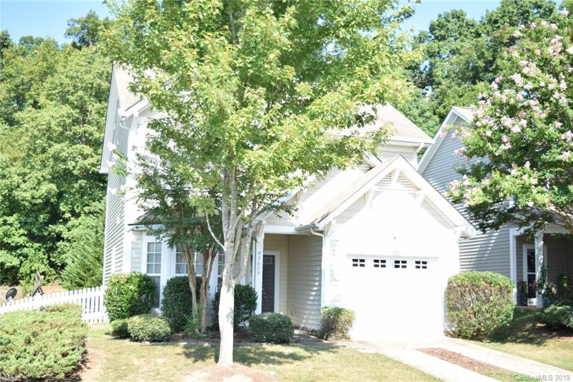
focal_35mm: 51
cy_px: 191
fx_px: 811
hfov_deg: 38.9
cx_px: 286
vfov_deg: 26.5
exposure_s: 1/200
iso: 100
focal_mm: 34
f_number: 4.5
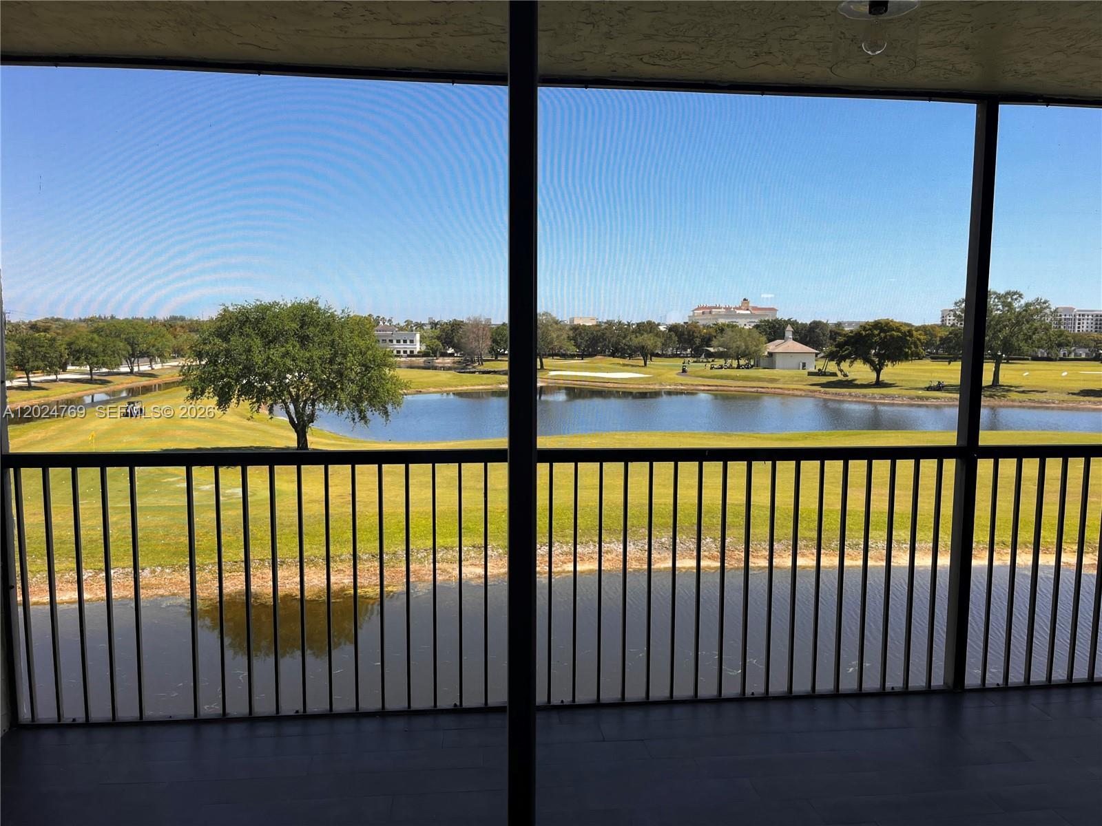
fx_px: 828
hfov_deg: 67.3
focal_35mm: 26
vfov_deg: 53.1
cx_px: 551
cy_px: 413
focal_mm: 5.1
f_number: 1.6
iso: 50
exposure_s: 1/1695
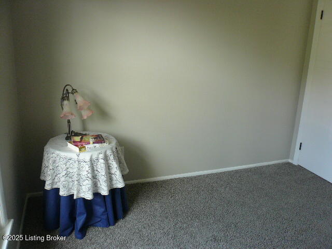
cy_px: 124
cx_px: 166
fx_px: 269
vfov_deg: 49.7
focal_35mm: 28
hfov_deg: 63.4
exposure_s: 1/30
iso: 100
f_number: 2.8
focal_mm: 4.6
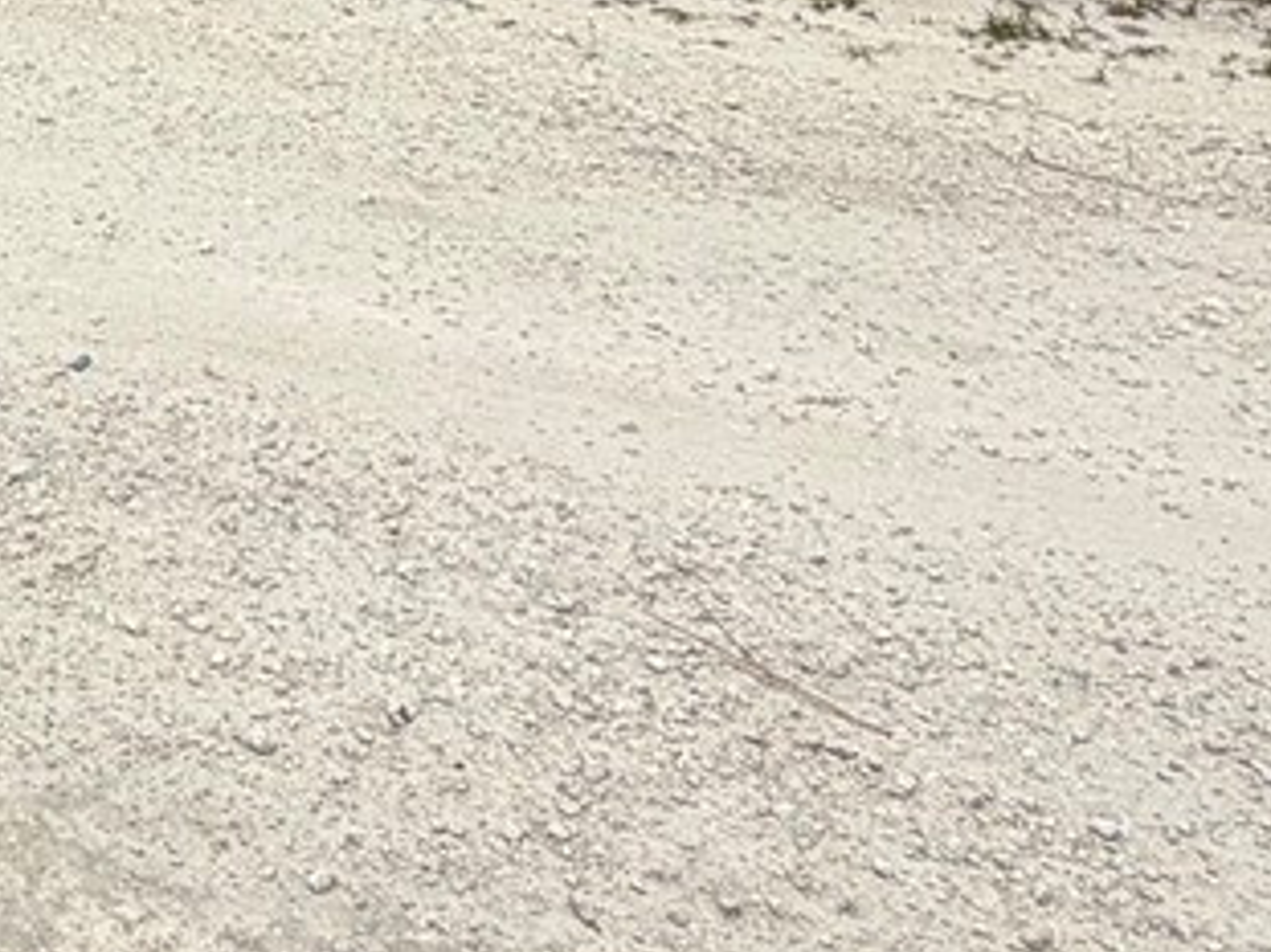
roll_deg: +0.3
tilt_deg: +1.1
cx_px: -347
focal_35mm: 72
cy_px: -923
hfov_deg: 24.0
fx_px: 2643
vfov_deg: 16.1
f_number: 2.2
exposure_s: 1/1368
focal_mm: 2.22
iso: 20
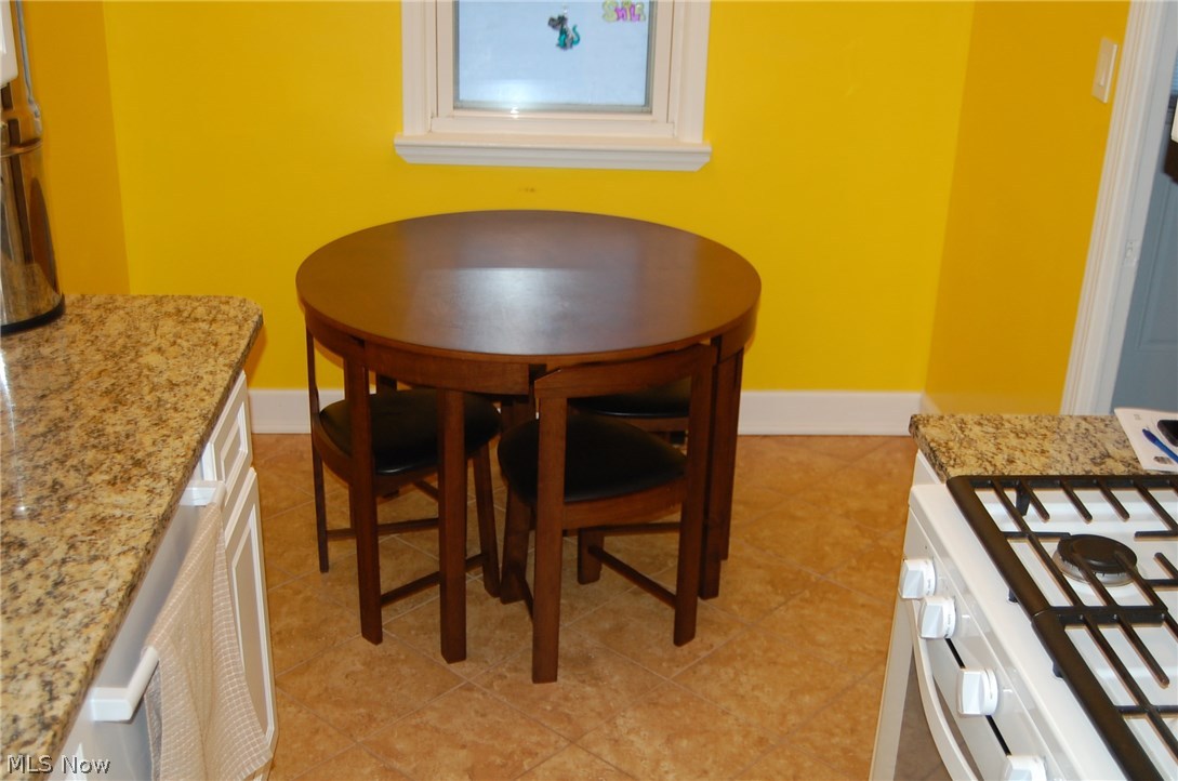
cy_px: 390
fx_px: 1372
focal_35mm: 42
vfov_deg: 31.8
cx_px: 589
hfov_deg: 46.5
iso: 400
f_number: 4.2
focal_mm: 28
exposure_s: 1/60
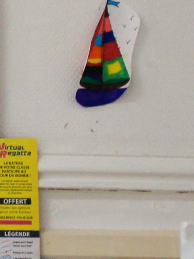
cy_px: -70
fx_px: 1668
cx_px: -275
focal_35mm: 223
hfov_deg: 6.3
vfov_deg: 8.7
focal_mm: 35
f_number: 4.5
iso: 640
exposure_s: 1/60
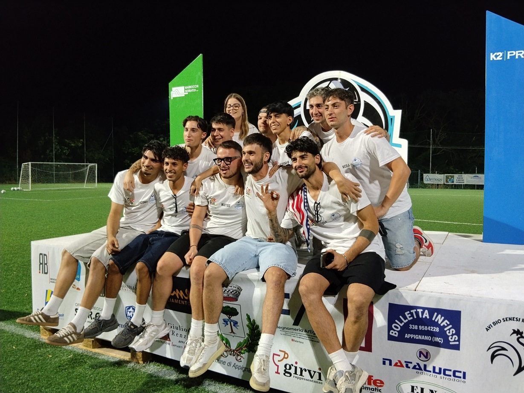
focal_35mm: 29
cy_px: 196
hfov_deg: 61.7
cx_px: 262
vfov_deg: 48.2
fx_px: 439
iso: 400
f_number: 1.8
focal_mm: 3.96
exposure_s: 1/20
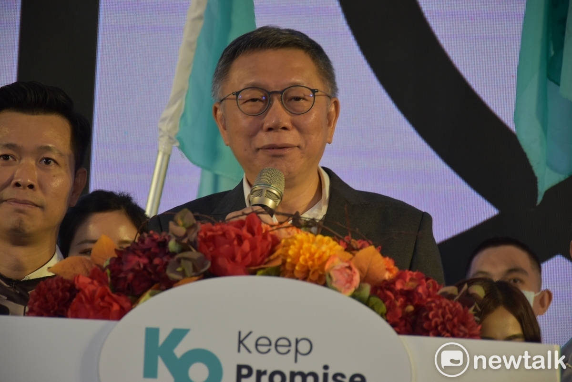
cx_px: 286
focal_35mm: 158
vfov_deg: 8.7
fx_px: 2504
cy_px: 191
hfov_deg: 13.0
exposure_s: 1/60
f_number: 5.6
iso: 400
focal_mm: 105
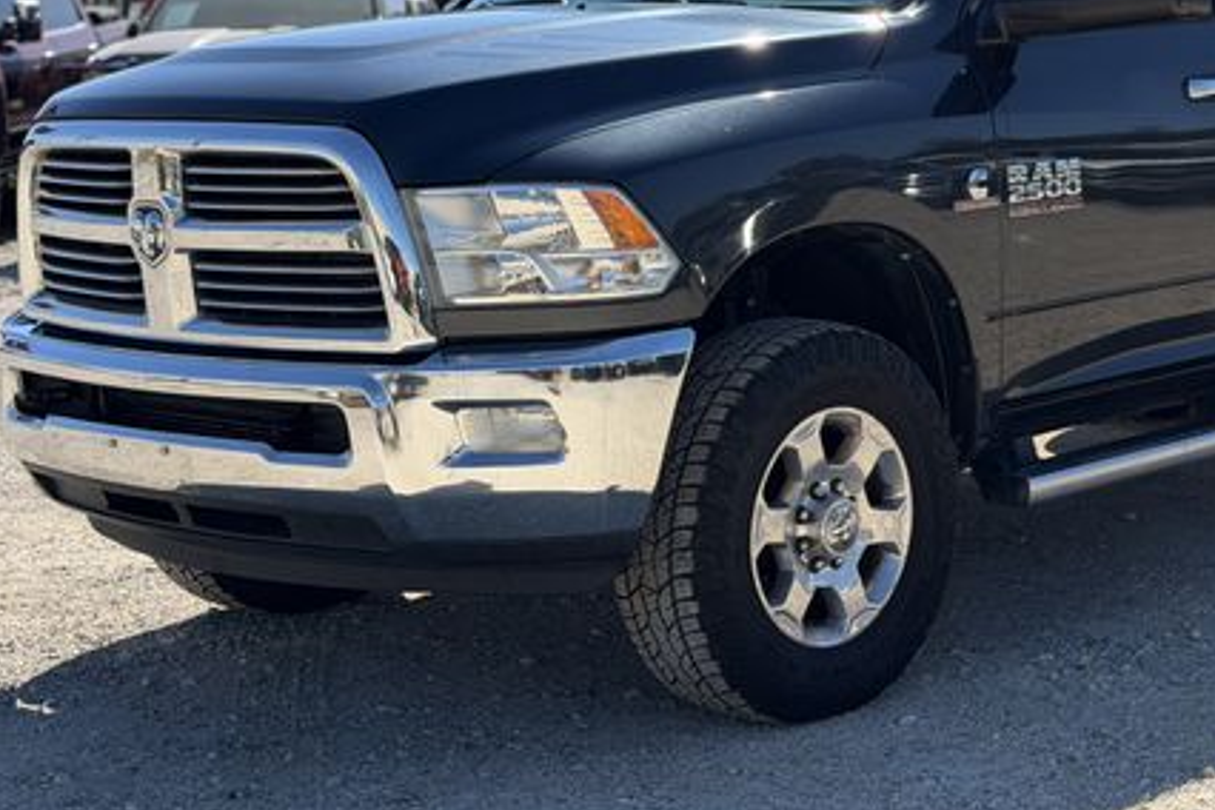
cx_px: 884
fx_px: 2531
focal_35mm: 75
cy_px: 134
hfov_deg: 26.7
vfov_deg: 18.0
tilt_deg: -2.7
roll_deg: -1.6
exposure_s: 1/4587
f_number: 1.78
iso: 64
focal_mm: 6.76
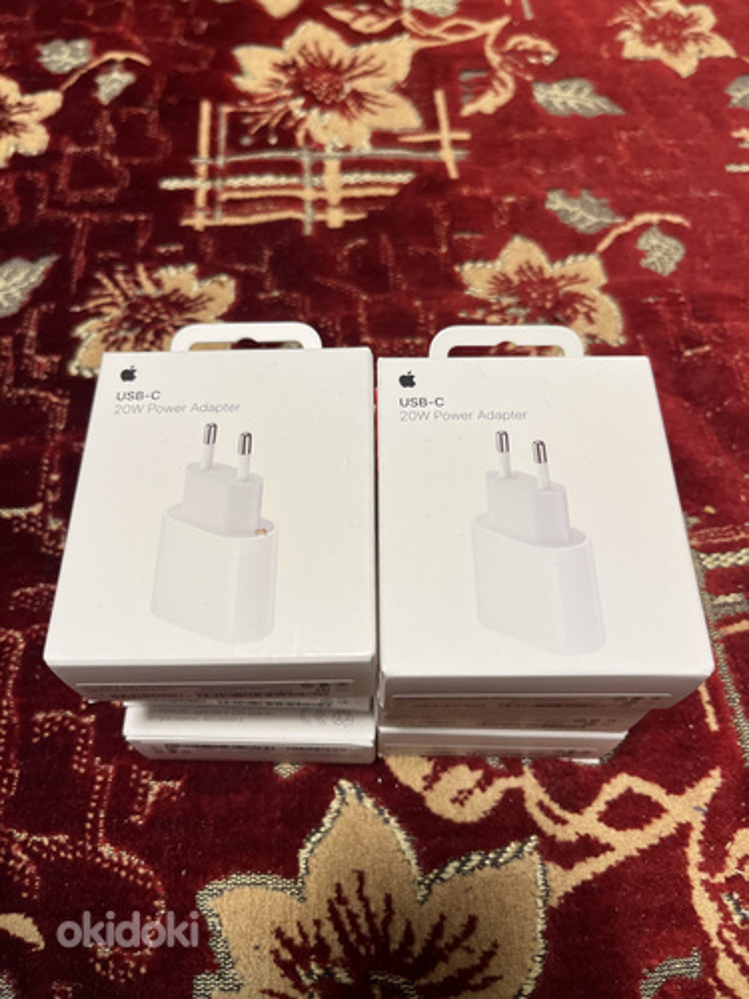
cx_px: 374
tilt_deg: -60.2
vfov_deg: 67.3
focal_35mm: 26
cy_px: 500
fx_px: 750
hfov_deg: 53.1
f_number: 1.6
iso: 125
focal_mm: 5.1
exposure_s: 1/100
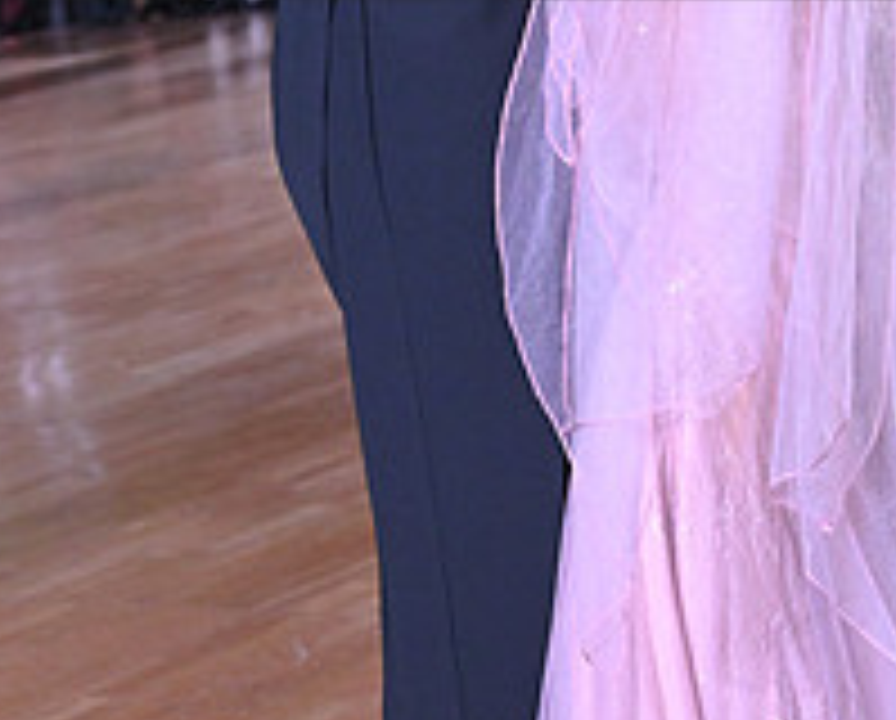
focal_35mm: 131
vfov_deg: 11.6
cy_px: -148
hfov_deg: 14.6
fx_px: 3481
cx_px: 655
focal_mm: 48
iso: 4000
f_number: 5
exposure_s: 1/400
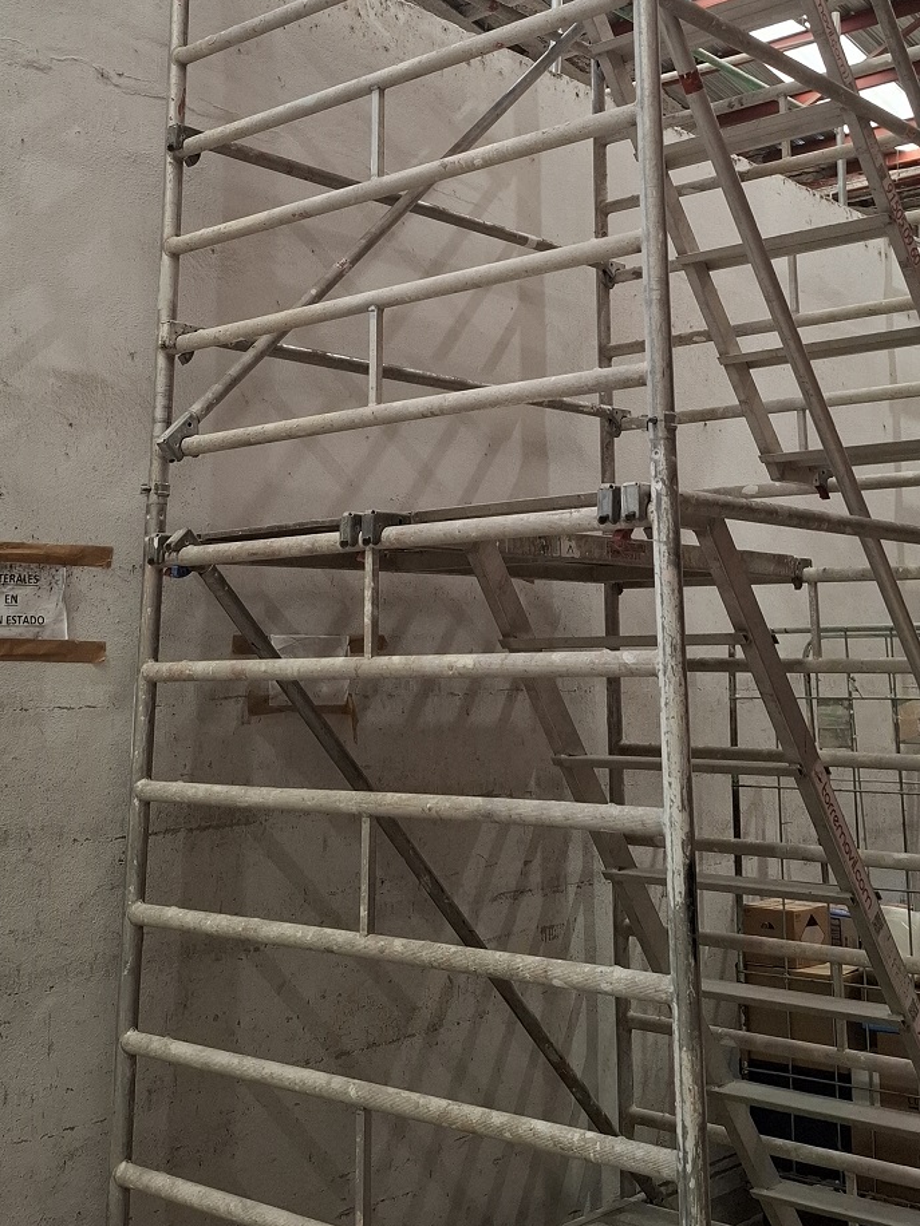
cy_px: 234
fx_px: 1453
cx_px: 475
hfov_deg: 35.1
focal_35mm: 41
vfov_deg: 43.5
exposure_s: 1/100
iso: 125
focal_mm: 5.54
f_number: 1.8
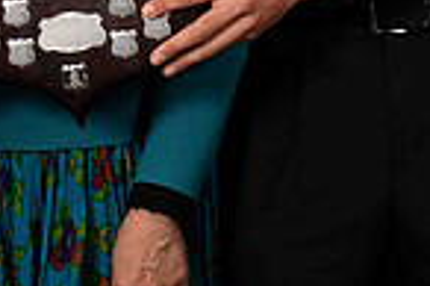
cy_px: -289
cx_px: 33
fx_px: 3317
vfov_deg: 4.9
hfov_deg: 7.4
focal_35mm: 278
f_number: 5.6
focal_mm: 62
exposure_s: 1/250
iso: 125
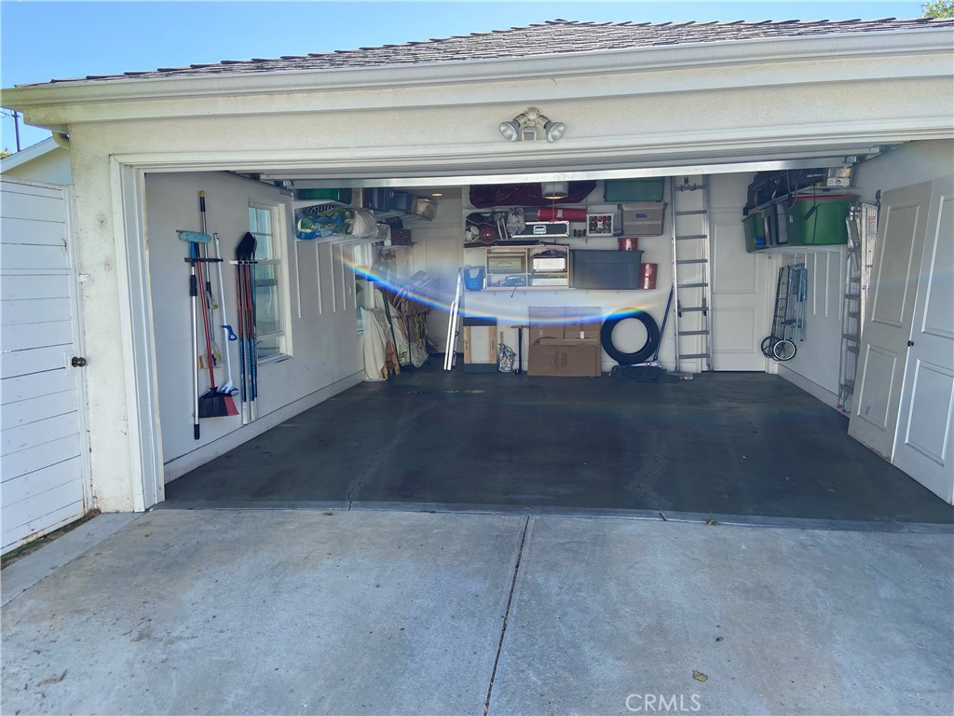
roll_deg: +1.1
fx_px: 717
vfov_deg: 53.1
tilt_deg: -6.3
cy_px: 358
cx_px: 477
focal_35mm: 26
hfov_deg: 67.3
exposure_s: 1/782
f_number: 1.8
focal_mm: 4.25
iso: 32
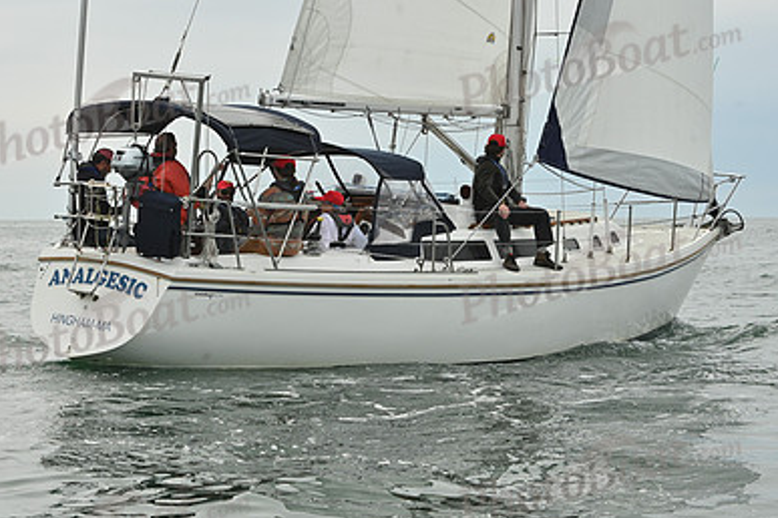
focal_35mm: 105
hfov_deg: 19.5
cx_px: 356
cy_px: 196
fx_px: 2269
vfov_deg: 13.0
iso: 320
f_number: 10
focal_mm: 70
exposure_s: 1/800
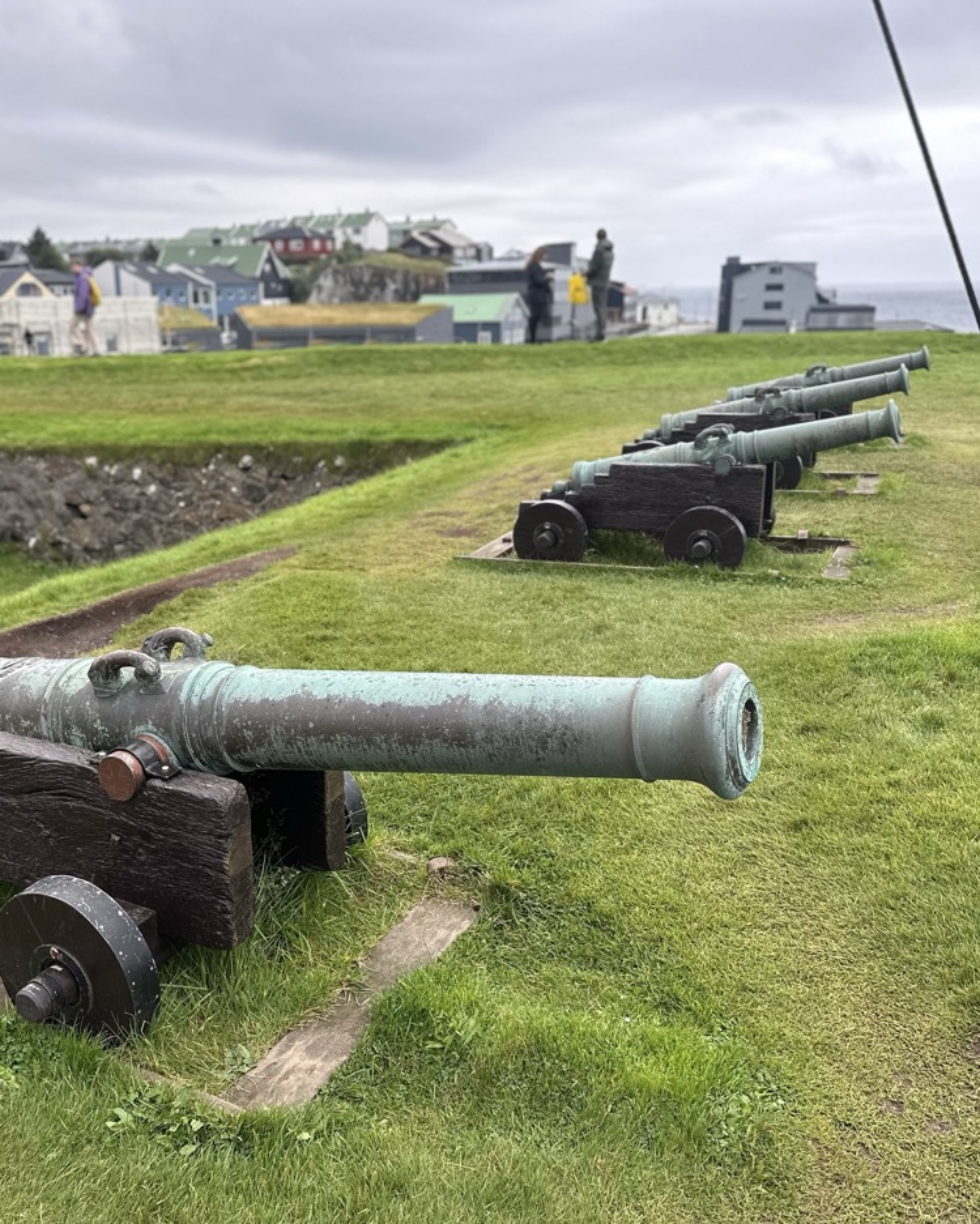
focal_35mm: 32
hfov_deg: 45.4
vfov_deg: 55.6
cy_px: 624
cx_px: 357
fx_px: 1160
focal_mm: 6.86
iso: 80
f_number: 1.78
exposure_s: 1/452
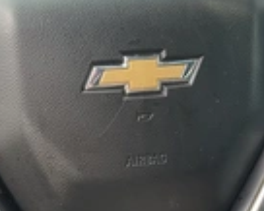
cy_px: 165
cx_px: 99
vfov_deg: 18.4
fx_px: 649
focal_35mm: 83
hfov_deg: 22.9
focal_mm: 3
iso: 64
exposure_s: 1/122
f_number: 1.8
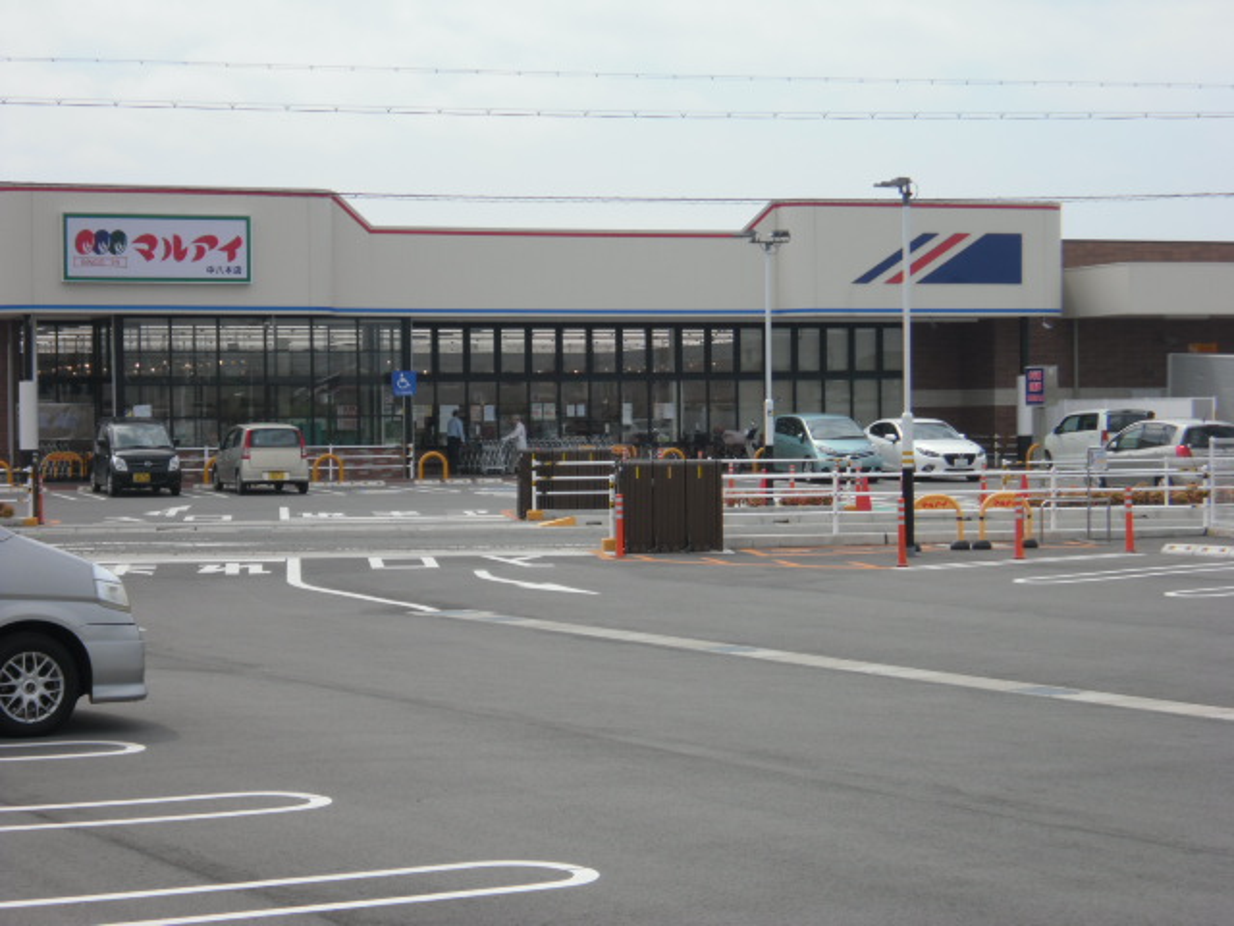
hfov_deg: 25.3
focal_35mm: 77
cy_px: 463
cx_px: 617
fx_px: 2745
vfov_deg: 19.1
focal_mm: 13.9
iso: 64
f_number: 5.9
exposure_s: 1/250
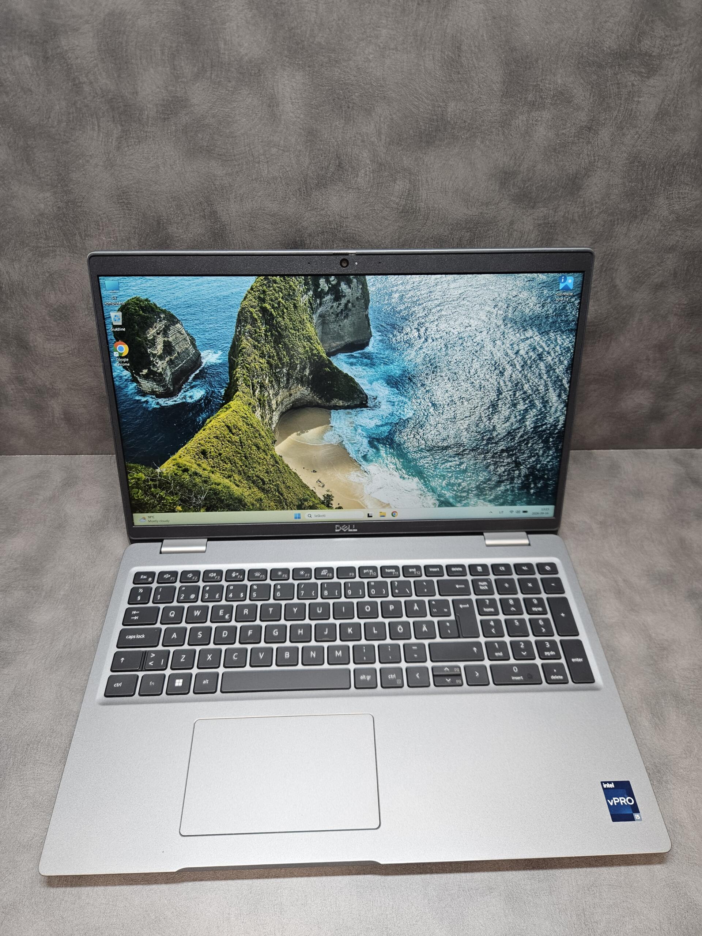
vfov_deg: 73.9
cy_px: 468
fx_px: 622
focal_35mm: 23
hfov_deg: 58.9
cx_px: 351
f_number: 1.8
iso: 160
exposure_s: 1/190
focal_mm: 5.4
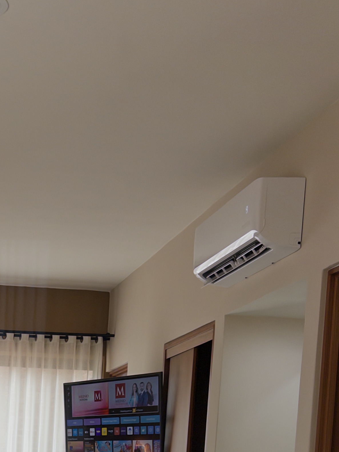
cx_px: -24
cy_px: 530
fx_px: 796
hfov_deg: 22.8
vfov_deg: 28.1
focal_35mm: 61
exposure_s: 1/598
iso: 50
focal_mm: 6.76
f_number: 1.78
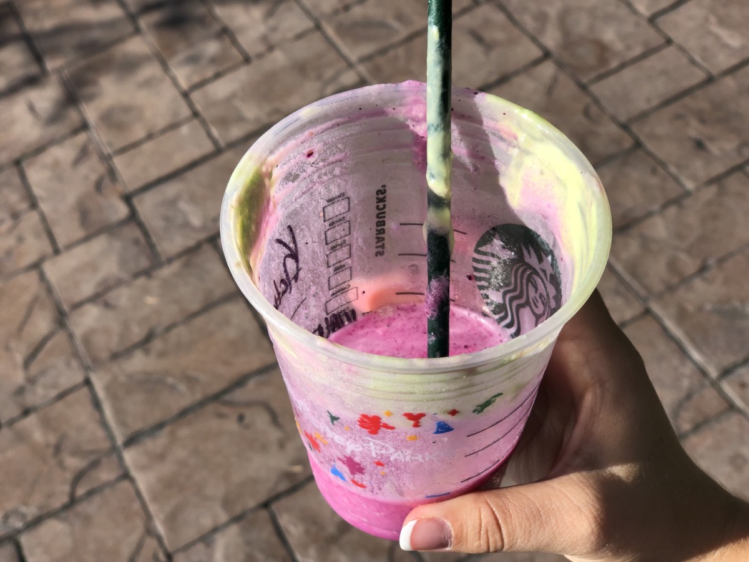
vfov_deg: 28.0
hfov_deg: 36.8
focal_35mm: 52
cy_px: 281
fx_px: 1125
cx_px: 374
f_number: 2.4
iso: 16
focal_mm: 6
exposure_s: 1/1021
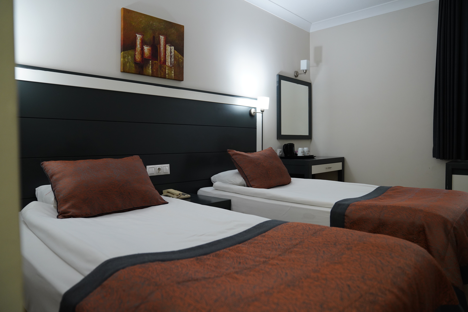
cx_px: 234
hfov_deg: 73.7
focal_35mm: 24
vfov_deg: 53.1
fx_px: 312
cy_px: 156
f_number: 2.8
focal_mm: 24
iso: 1250
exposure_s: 1/100
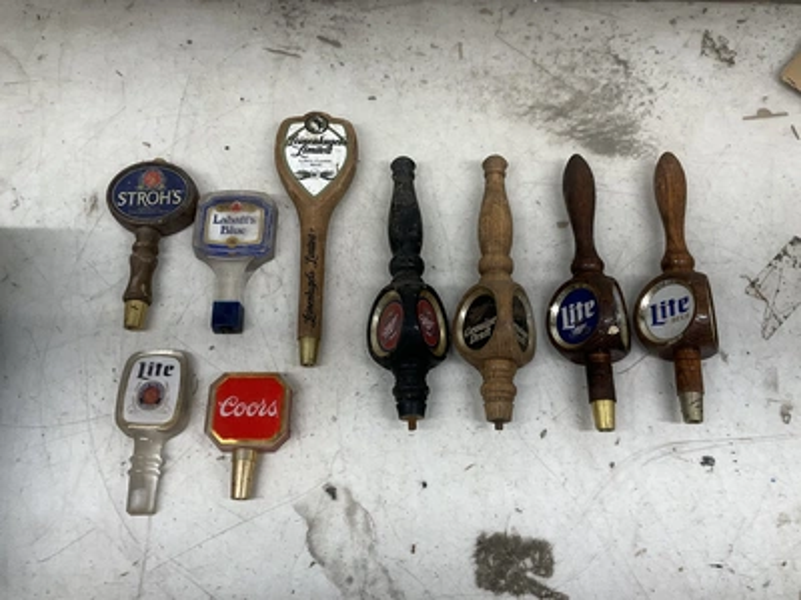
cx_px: 400
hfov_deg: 61.7
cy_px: 300
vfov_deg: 48.2
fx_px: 671
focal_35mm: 29
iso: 40
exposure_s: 1/120
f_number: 1.8
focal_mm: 3
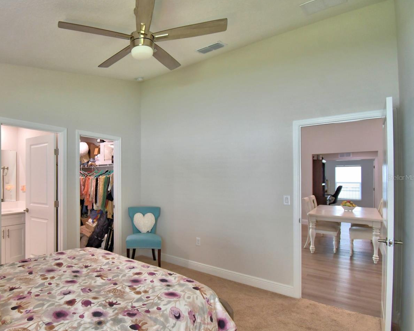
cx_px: 139
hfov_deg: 80.6
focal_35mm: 19
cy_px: 177
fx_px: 233
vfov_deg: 70.8
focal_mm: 10
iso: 400
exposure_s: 1/80
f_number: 4.5
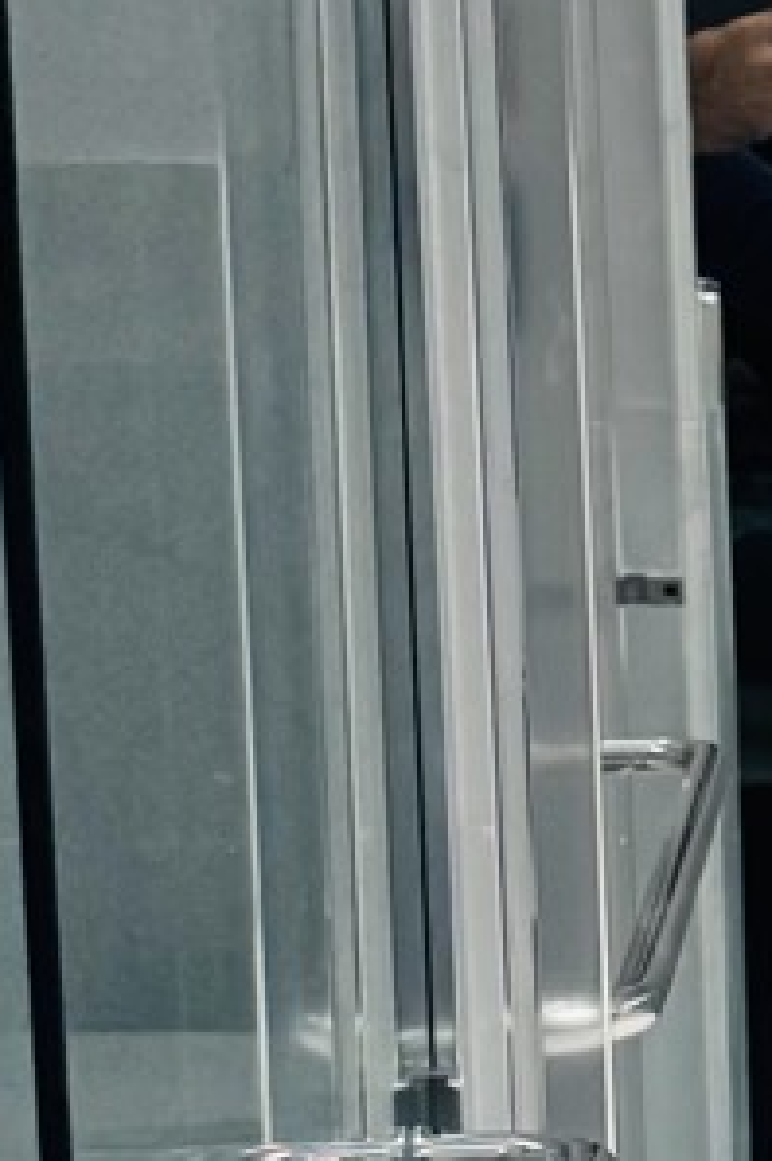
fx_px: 4868
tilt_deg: -6.3
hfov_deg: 7.6
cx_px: 2503
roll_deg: -1.4
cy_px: 842
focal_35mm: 151
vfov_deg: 13.6
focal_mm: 6.76
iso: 80
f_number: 1.78
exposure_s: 1/161
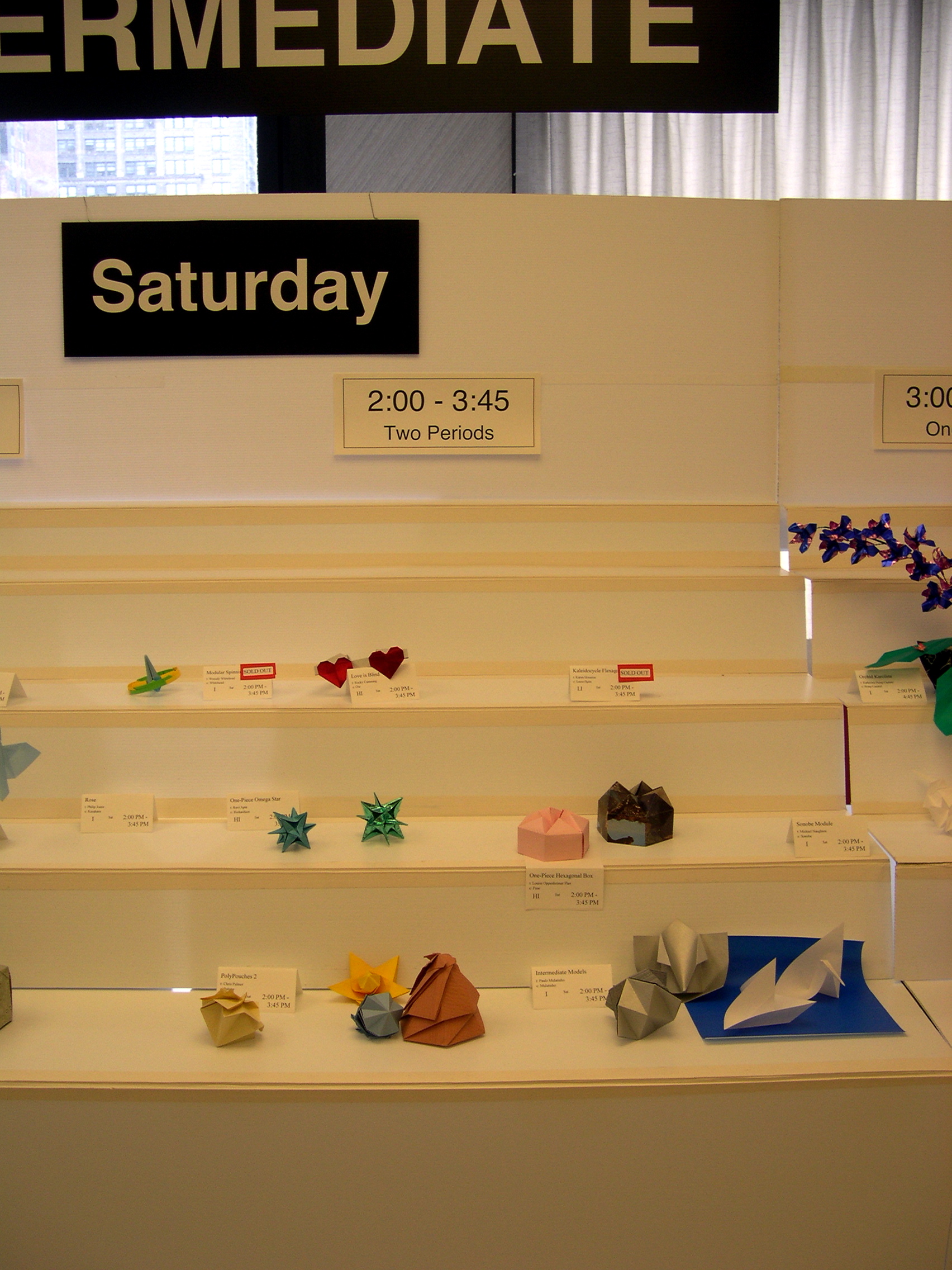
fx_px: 1393
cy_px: 635
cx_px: 476
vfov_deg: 49.0
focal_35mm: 38
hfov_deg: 37.7
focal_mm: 8
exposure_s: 1/104
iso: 100
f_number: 2.8
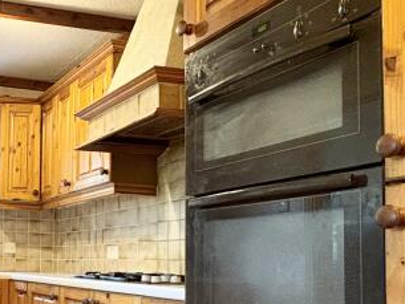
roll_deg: -0.3
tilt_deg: +3.5
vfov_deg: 30.3
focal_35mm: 47
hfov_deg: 35.8
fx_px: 550
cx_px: -15
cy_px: 234
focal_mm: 2.22
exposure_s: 1/50
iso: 400
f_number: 2.2
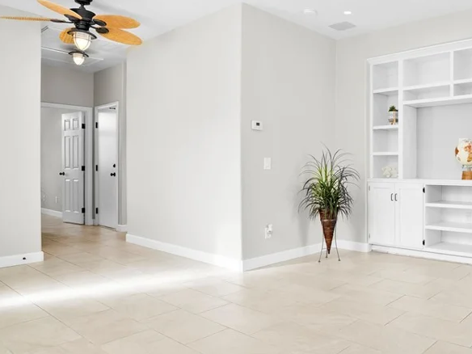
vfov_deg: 51.3
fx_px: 368
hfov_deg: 58.7
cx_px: 396
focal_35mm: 27
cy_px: 165
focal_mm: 16
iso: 800
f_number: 9
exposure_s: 1/10
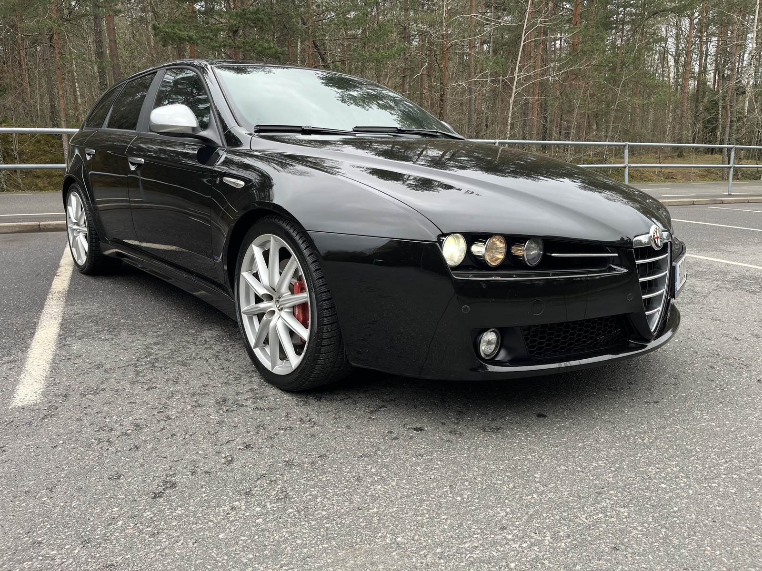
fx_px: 572
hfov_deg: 67.3
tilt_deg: -12.8
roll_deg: -0.7
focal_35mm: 26
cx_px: 381
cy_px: 286
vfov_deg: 53.1
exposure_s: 1/456
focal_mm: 5.1
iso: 50
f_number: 1.6
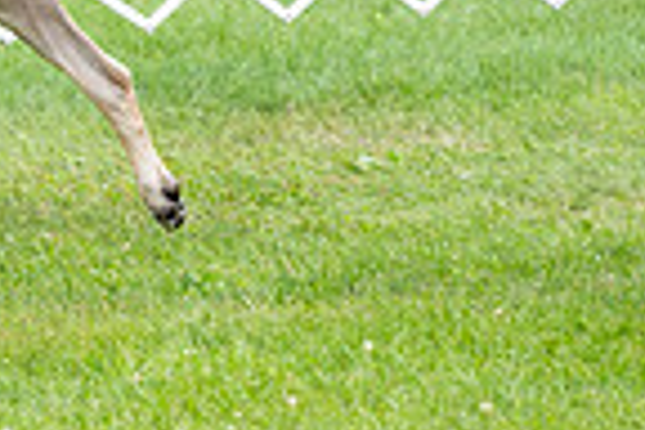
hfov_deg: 3.7
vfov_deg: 2.5
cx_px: -457
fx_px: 9979
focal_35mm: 557
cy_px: -293
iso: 400
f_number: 4.5
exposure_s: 1/1000
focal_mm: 138
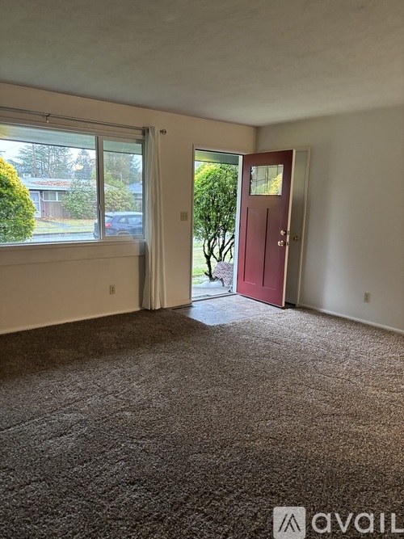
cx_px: 202
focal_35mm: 26
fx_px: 405
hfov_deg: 53.0
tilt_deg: -12.1
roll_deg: -2.7
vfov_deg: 67.3
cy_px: 270
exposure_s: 1/40
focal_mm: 5.96
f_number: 1.6
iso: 500
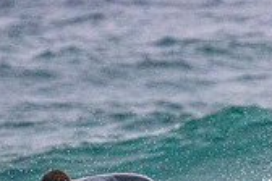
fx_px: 17603
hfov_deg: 0.9
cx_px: 202
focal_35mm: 2330
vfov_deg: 0.6
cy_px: 220
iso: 8000
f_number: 11
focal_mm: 600
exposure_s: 1/2000
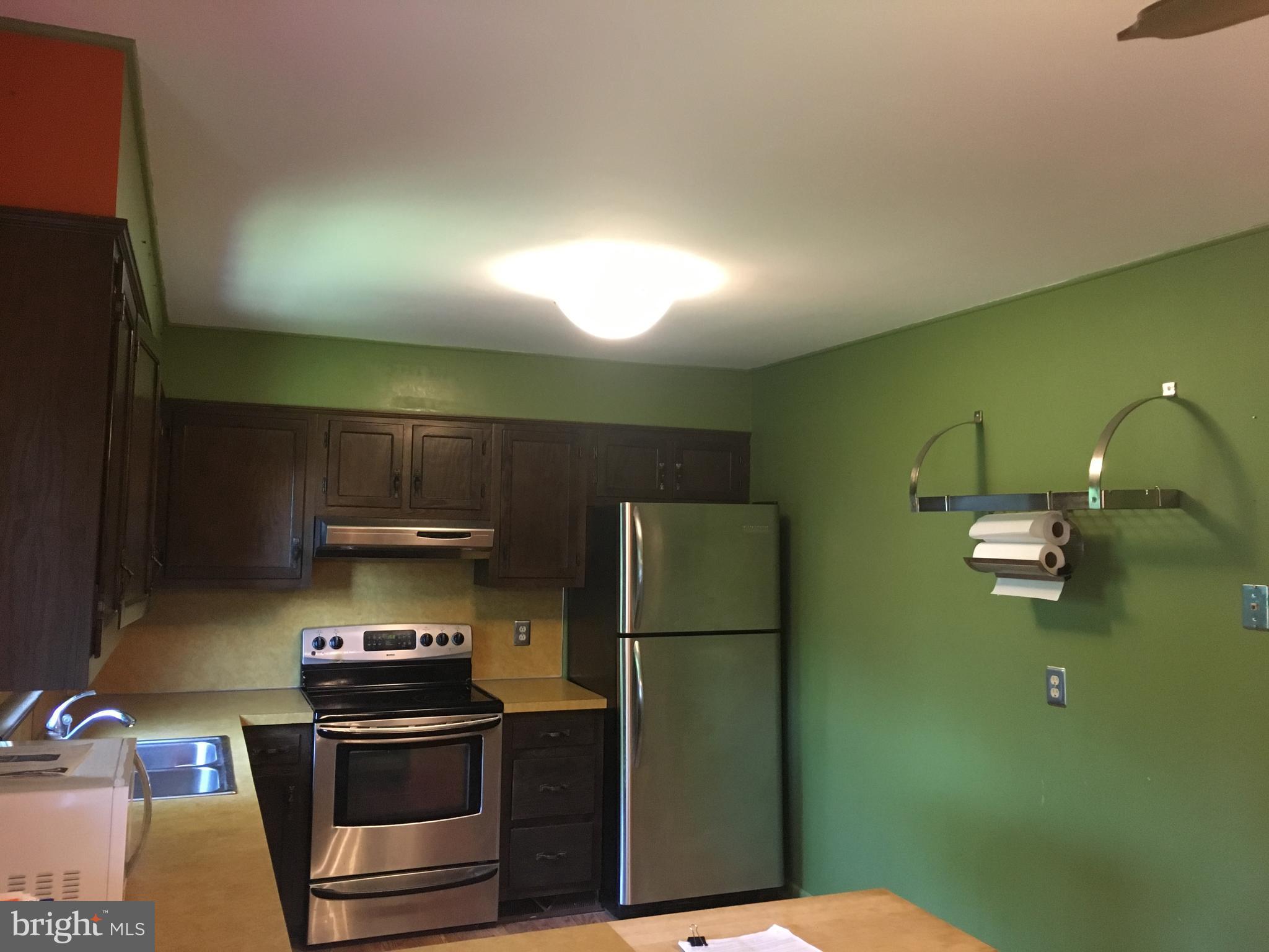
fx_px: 1063
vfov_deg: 48.2
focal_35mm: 29
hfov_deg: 61.7
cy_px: 476
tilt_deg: +4.0
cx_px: 634
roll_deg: -0.6
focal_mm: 4.15
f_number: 2.2
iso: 200
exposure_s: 1/30
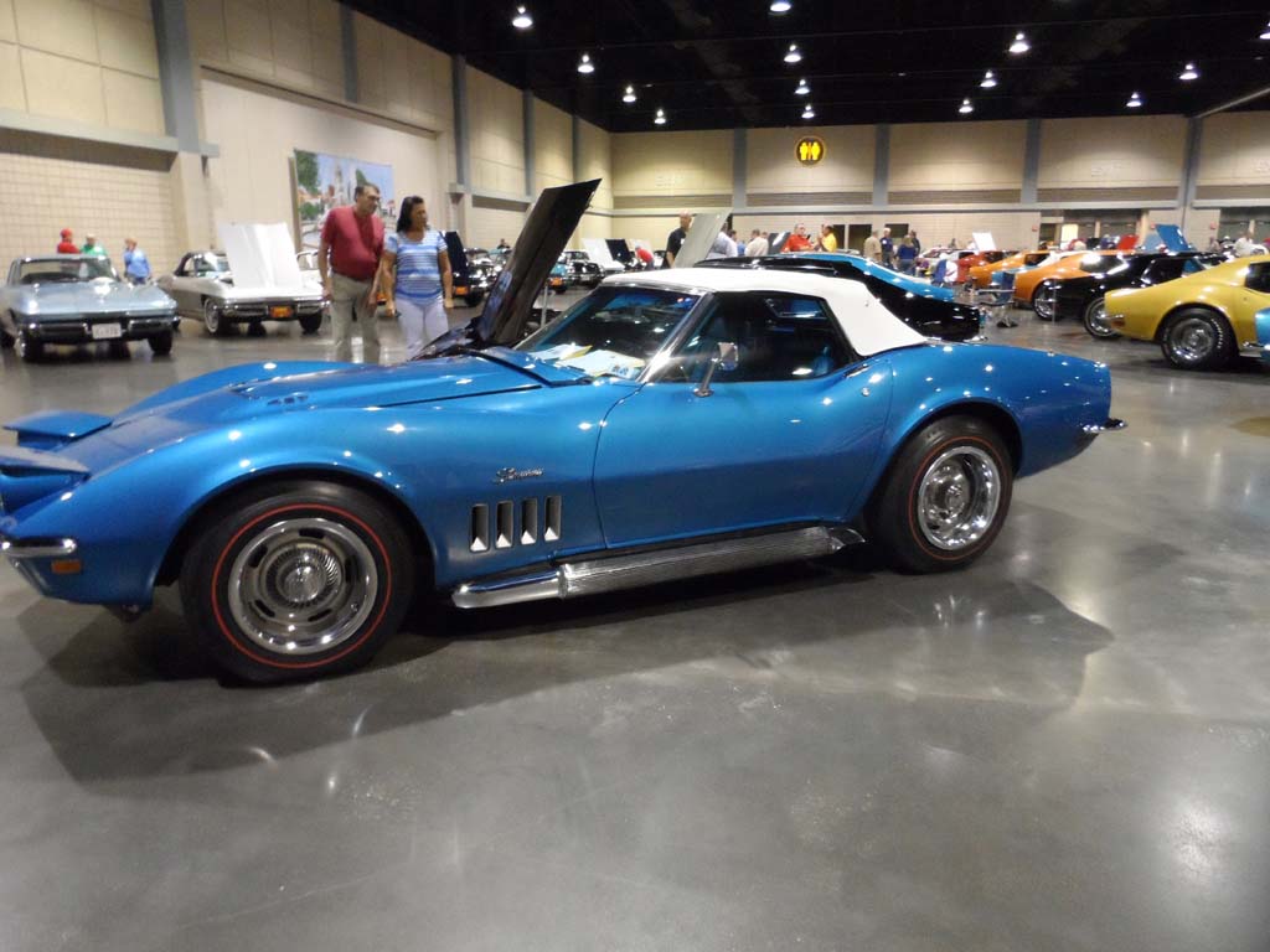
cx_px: 635
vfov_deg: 56.8
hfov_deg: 71.6
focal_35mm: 24
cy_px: 476
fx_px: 881
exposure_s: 1/30
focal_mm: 4
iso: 480
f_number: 3.2
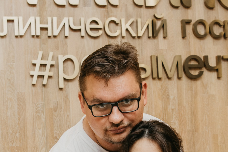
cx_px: 83
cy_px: 168
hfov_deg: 25.3
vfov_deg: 16.5
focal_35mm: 80
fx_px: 507
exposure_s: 1/160
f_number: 4
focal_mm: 28
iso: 200
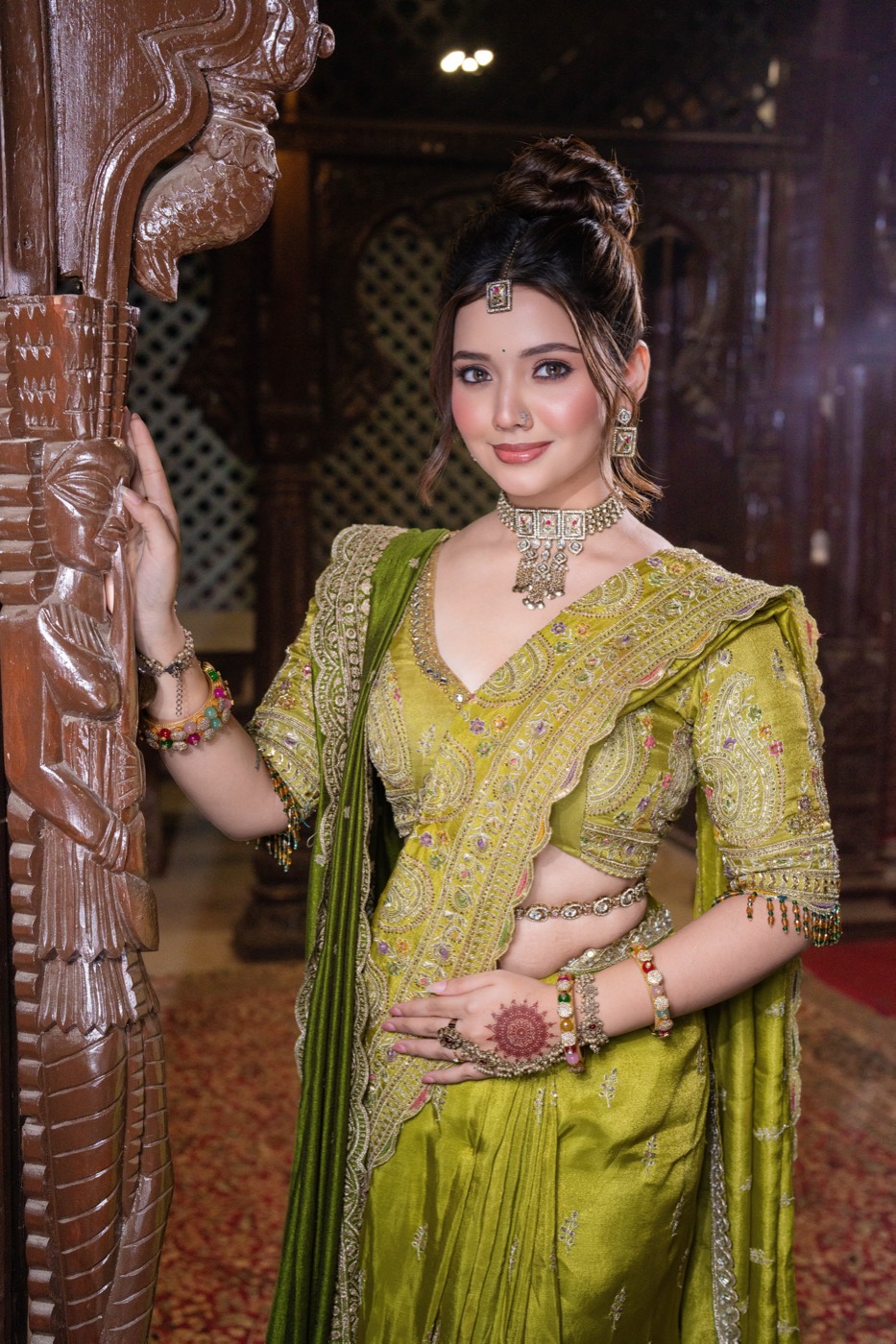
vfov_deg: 39.6
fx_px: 1867
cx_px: 448
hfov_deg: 27.0
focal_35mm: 50
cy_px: 672
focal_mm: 50
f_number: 4
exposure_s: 1/400
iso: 800
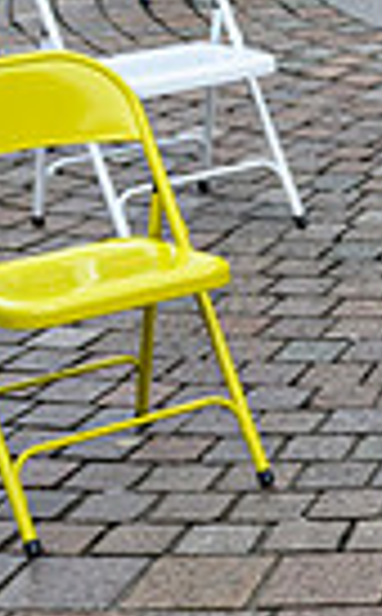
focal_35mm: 145
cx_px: 1209
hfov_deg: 7.7
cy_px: 65
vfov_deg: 14.3
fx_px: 2428
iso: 500
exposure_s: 1/320
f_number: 5.6
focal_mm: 33.5
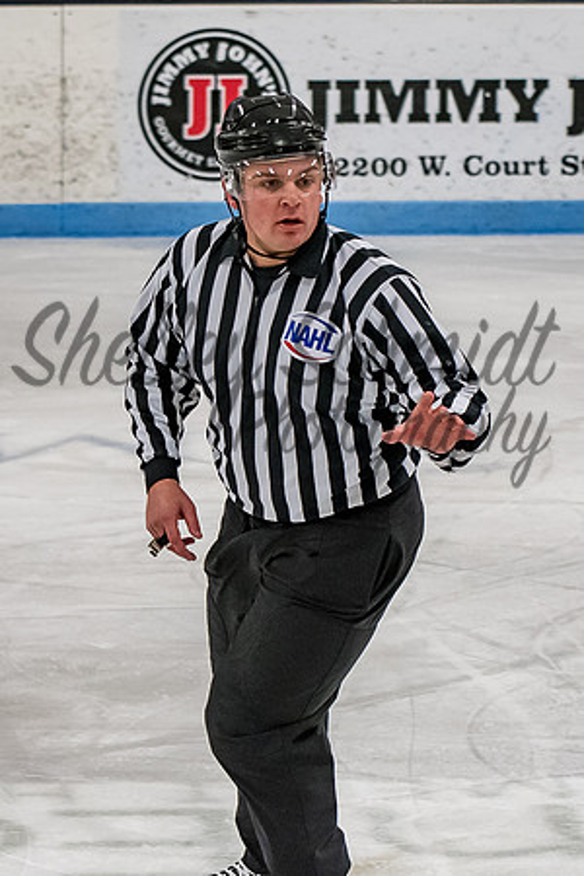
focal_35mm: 250
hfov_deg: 5.5
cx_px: 279
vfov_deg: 8.2
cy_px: 317
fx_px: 6080
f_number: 3.5
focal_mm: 86
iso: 1600
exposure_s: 1/800
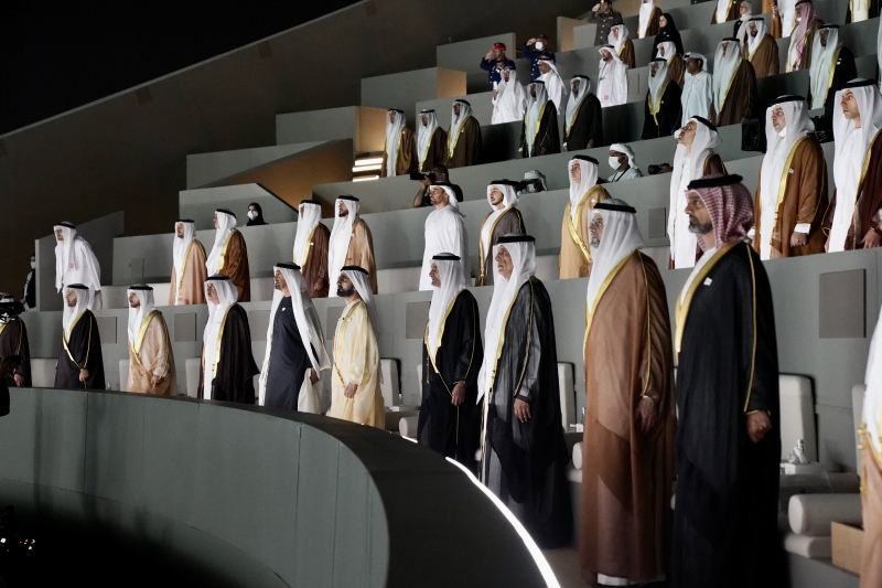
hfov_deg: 28.8
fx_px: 1715
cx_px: 441
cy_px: 294
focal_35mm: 70
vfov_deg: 19.4
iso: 8000
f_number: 4
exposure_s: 1/60
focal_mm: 70
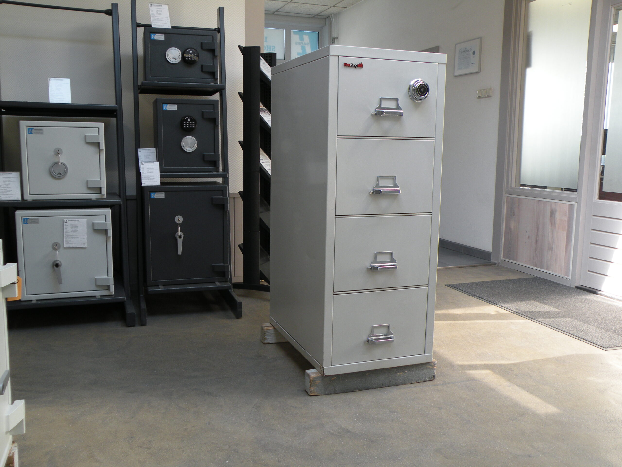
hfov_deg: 55.4
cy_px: 234
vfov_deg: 42.9
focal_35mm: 33
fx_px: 593
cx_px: 311
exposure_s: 1/59.7
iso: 81
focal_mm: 5.8
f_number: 3.2
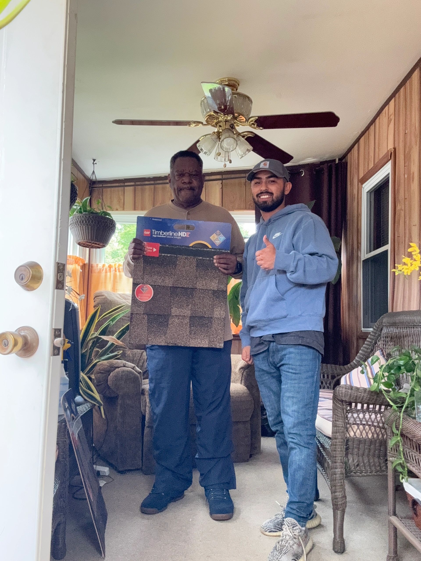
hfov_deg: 46.8
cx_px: 210
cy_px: 280
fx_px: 486
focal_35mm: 30
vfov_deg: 60.0
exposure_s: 1/60
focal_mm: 2.69
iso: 80
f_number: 1.9
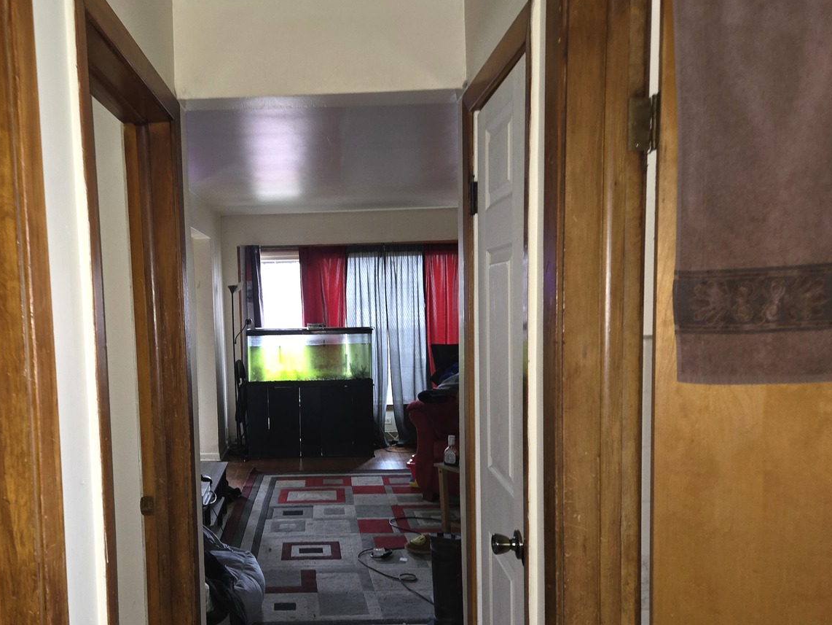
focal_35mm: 29
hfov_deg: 60.8
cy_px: 354
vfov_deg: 48.1
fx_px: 697
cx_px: 310
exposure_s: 1/20
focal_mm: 5.4
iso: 160
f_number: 1.8
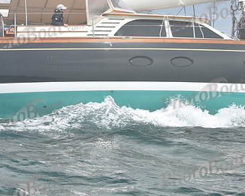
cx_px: 123
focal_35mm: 116
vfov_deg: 13.3
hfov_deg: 16.6
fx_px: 841
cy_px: 64
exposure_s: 1/800
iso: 320
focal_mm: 70
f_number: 11
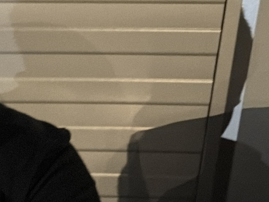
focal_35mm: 91
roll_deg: +0.0
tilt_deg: -18.6
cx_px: -150
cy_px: 267
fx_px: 708
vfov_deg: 15.4
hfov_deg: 18.7
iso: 2500
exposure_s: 1/15
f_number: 1.78
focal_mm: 6.76
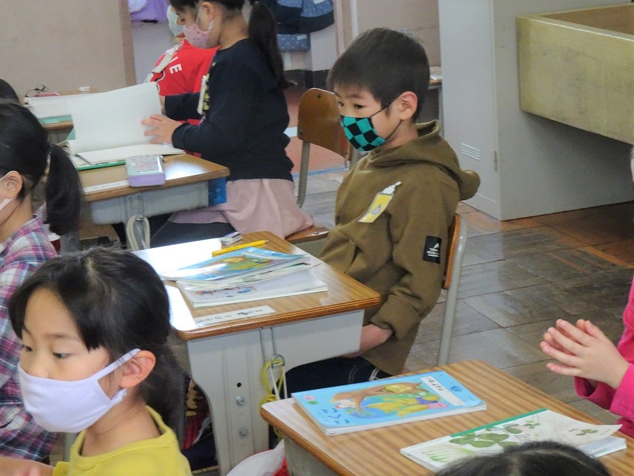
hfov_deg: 21.8
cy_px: 238
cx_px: 317
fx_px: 1648
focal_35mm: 90
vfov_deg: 16.4
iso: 800
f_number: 5
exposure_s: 1/60
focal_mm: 15.45
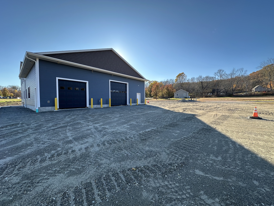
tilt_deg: -1.2
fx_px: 111
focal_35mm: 14
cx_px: 137
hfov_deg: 102.1
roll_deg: +0.5
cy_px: 103
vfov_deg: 85.7
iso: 40
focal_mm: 2.22
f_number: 2.2
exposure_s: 1/564
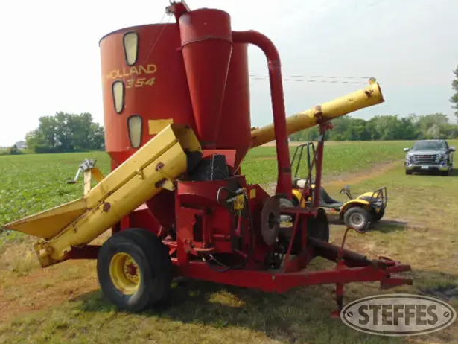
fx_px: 344
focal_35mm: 26
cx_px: 234
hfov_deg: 67.3
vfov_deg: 53.1
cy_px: 166
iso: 80
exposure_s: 1/250
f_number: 7.7
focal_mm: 4.5
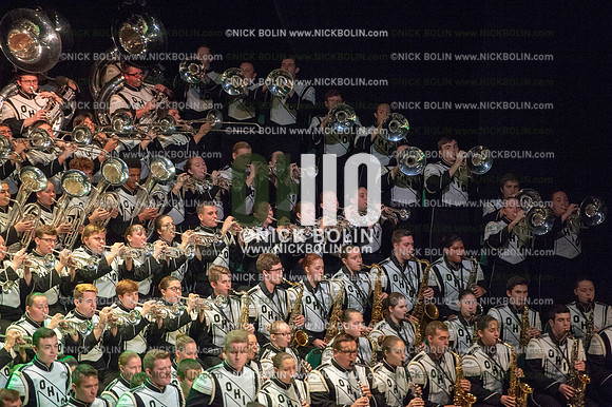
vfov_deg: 6.9
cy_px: 204
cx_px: 306
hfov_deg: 10.3
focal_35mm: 200
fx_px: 3398
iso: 8000
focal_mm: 200
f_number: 2.8
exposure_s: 1/2000
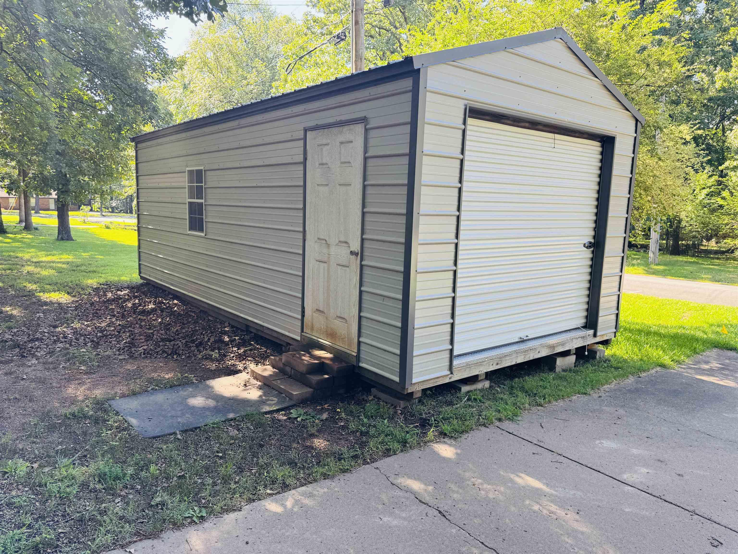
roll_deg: +0.3
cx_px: 369
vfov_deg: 56.8
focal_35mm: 24
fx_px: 512
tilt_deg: -4.1
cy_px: 277
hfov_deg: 71.6
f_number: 1.78
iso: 64
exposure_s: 1/230
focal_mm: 6.76
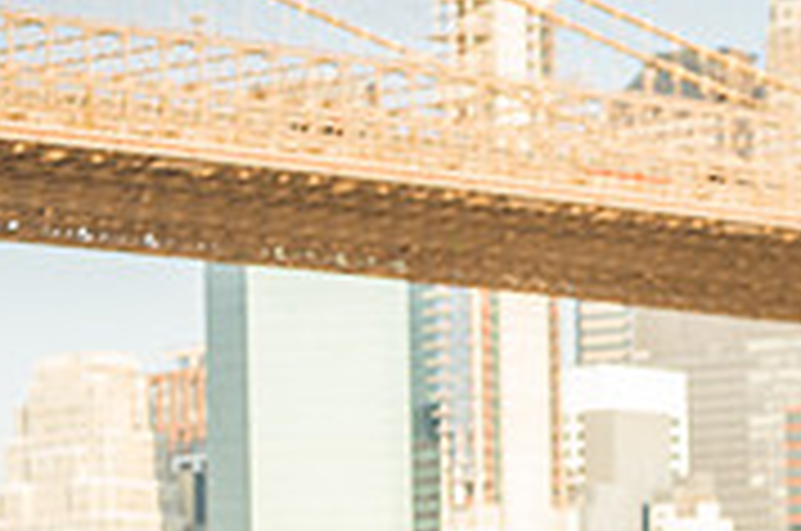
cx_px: 630
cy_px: 826
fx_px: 5486
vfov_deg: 5.5
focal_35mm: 247
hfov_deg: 8.3
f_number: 2.8
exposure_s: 1/320
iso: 100
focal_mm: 75
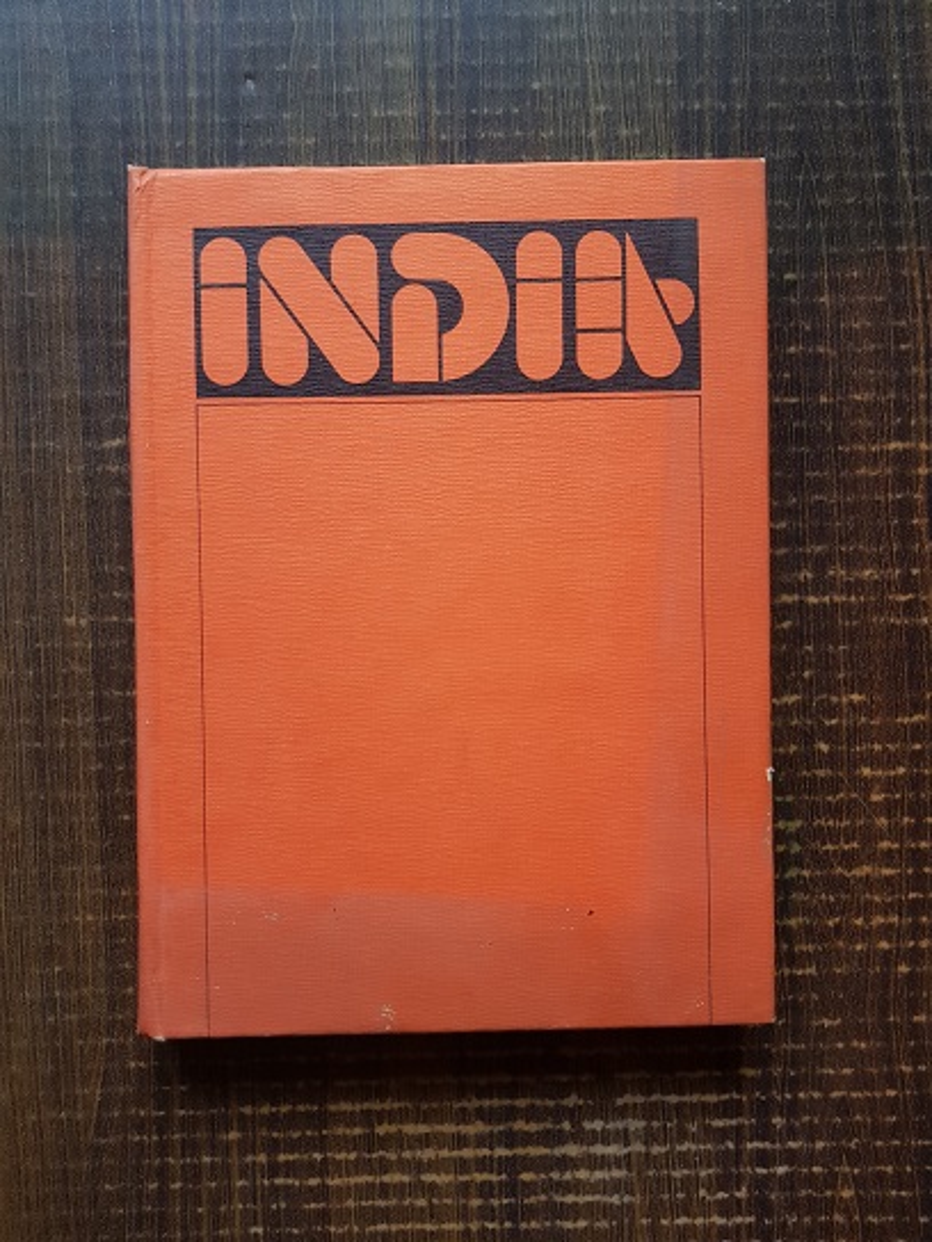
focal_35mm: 26
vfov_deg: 67.3
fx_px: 933
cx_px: 466
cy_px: 621
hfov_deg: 53.1
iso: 200
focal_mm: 4.3
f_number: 1.7
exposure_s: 1/23
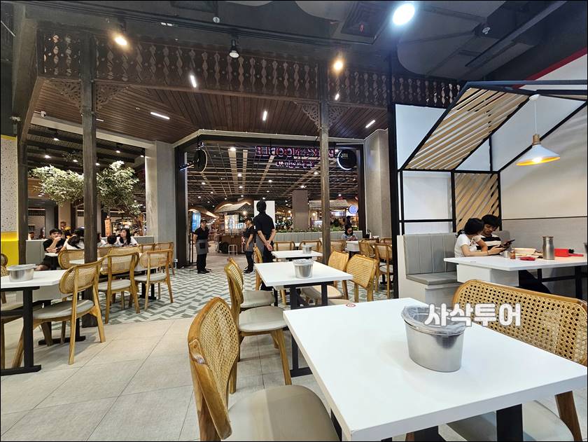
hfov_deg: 106.1
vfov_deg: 90.0
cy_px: 221
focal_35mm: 13
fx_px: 221
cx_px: 294
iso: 160
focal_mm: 2.2
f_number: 2.2
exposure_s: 1/77
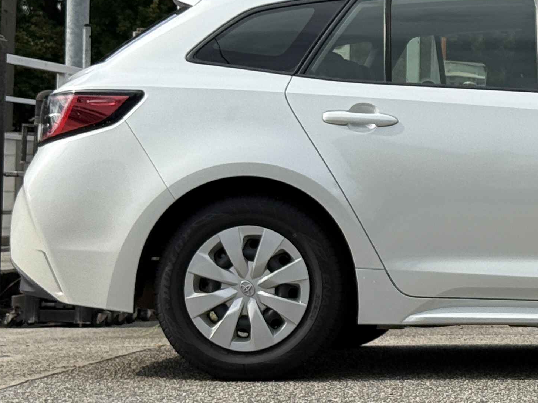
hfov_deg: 14.3
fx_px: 2067
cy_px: 105
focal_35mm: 133
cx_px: 658
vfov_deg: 11.1
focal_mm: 6.76
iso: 64
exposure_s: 1/2762
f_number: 1.78
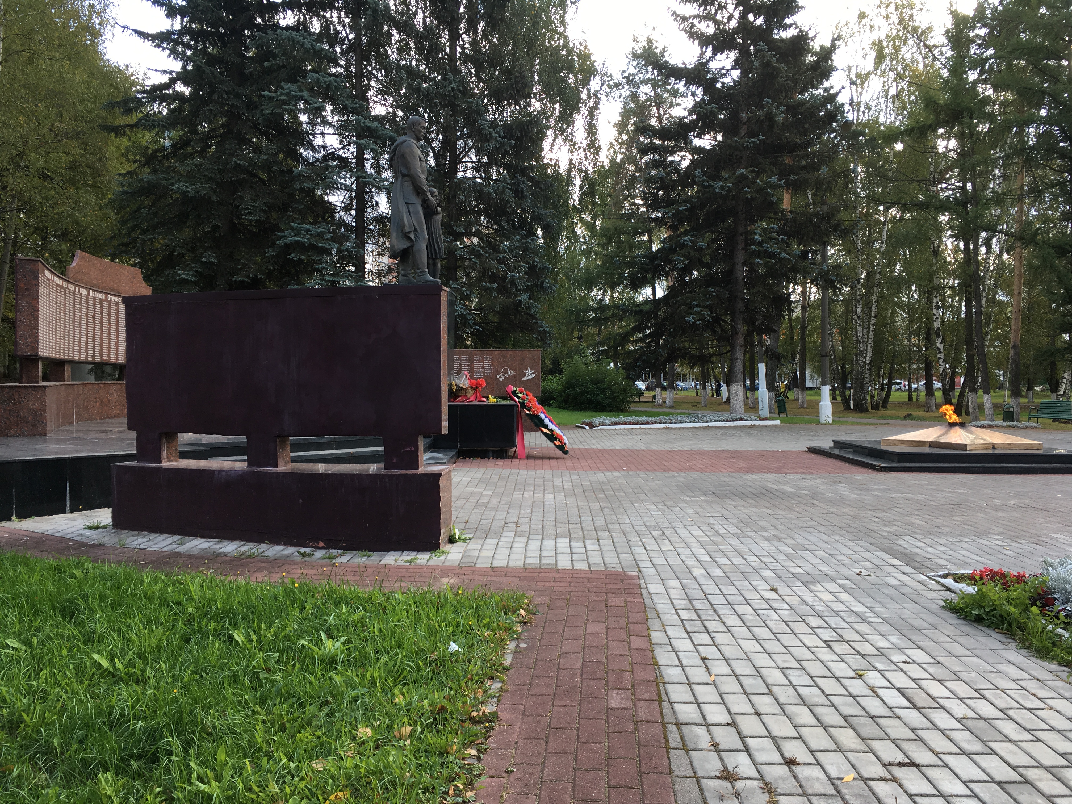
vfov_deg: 48.2
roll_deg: +0.1
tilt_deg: -1.2
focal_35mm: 29
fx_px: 898
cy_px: 402
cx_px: 536
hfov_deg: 61.7
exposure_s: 1/169
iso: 25
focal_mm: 4.15
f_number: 2.2
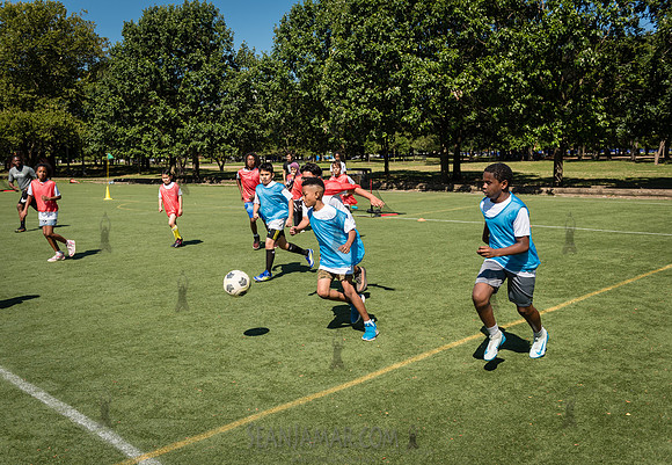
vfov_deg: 40.2
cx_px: 315
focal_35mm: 34
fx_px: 634
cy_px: 238
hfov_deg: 55.8
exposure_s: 1/1600
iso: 200
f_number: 4
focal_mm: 32
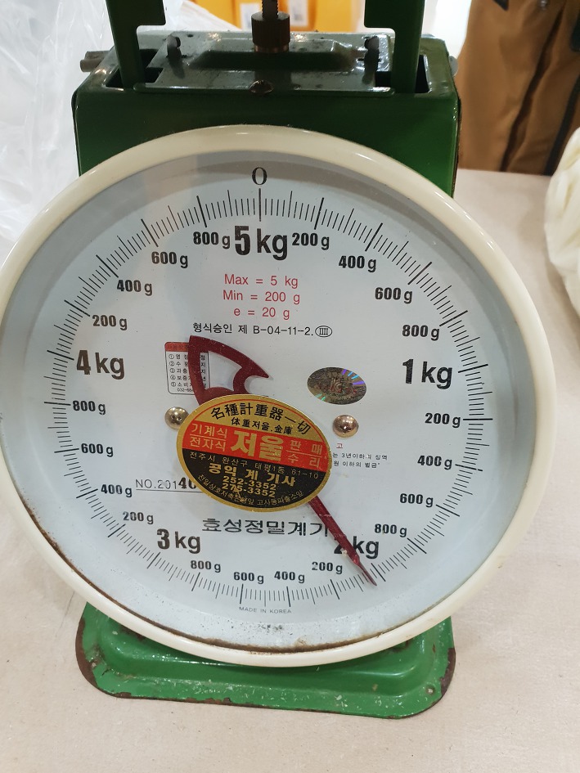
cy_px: 386
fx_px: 581
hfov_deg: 53.1
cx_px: 290
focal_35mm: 26
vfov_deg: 67.3
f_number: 2.4
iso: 320
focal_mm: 4.3
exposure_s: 1/60
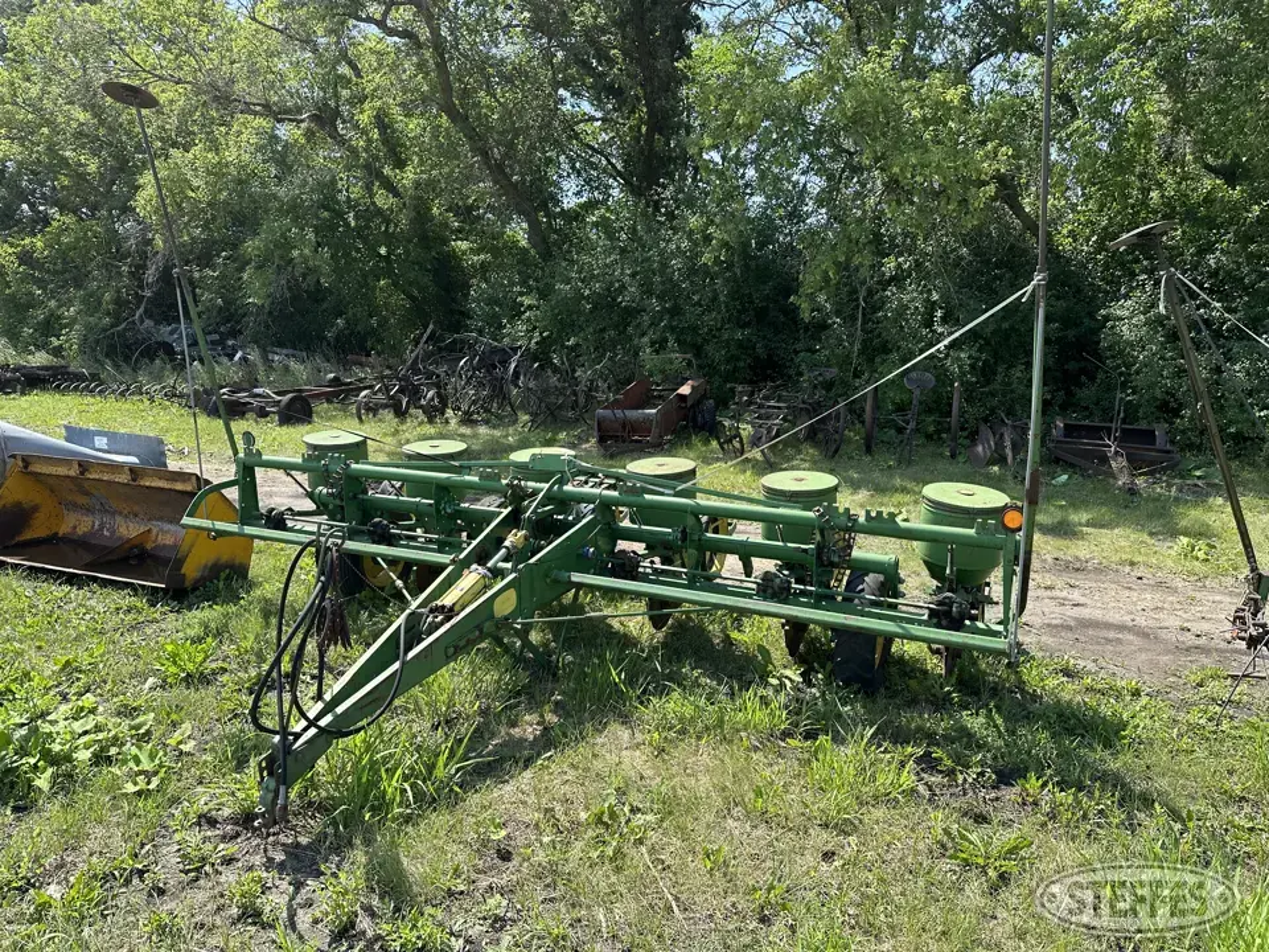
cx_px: 634
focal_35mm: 24
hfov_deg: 71.6
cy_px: 476
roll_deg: -2.2
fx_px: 880
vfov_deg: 56.8
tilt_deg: -7.5
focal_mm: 6.86
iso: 80
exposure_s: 1/1473
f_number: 1.78
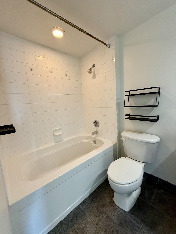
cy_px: 117
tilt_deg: -7.3
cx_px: 88
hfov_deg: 85.7
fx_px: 95
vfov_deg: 102.1
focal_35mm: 14
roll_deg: +3.1
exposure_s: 1/60
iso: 250
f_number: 2.2
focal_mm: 2.22
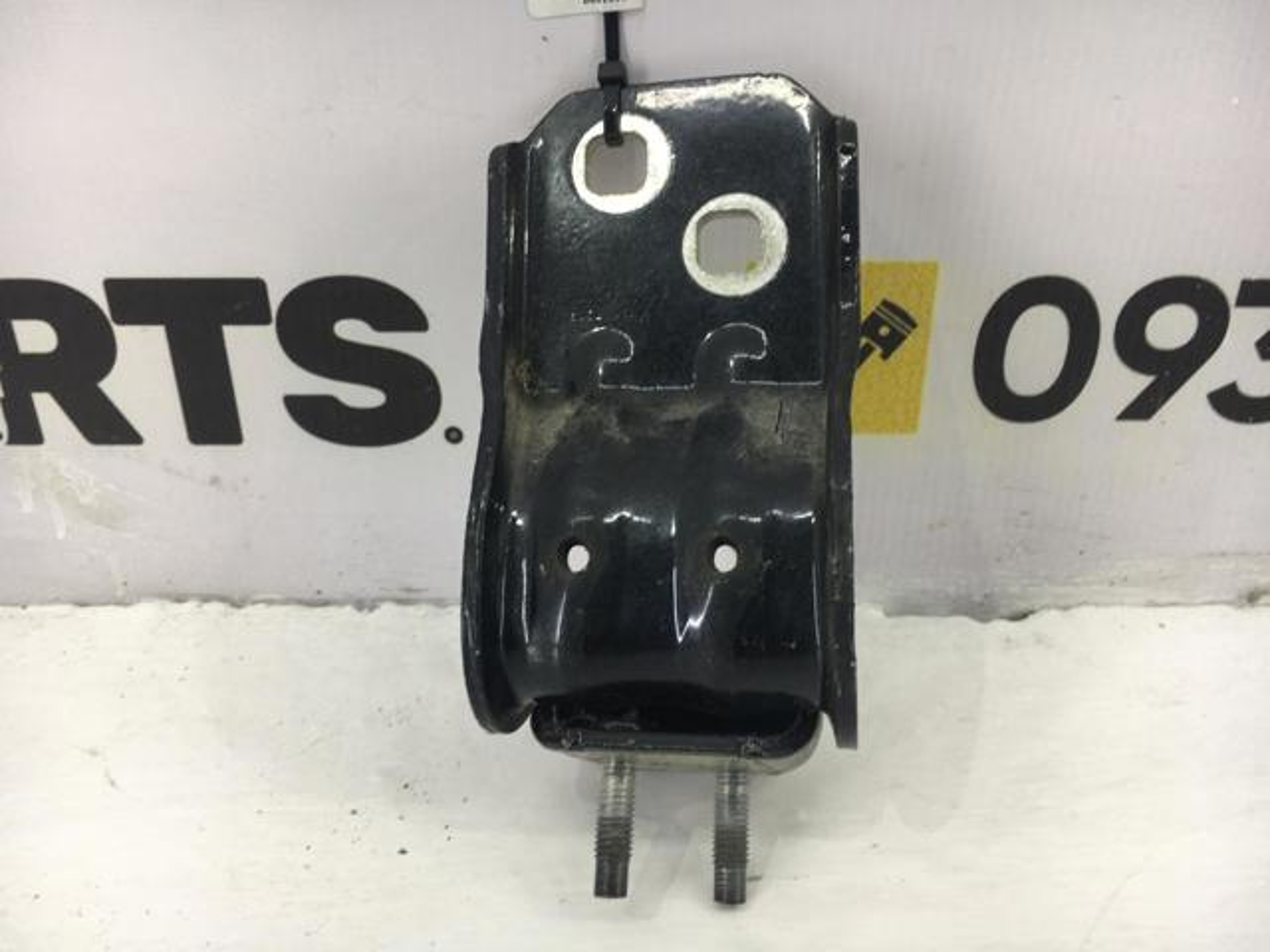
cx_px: 635
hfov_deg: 61.7
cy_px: 476
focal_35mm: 29
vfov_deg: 48.2
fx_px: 1064
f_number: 2.2
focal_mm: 4.15
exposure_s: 1/50
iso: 25
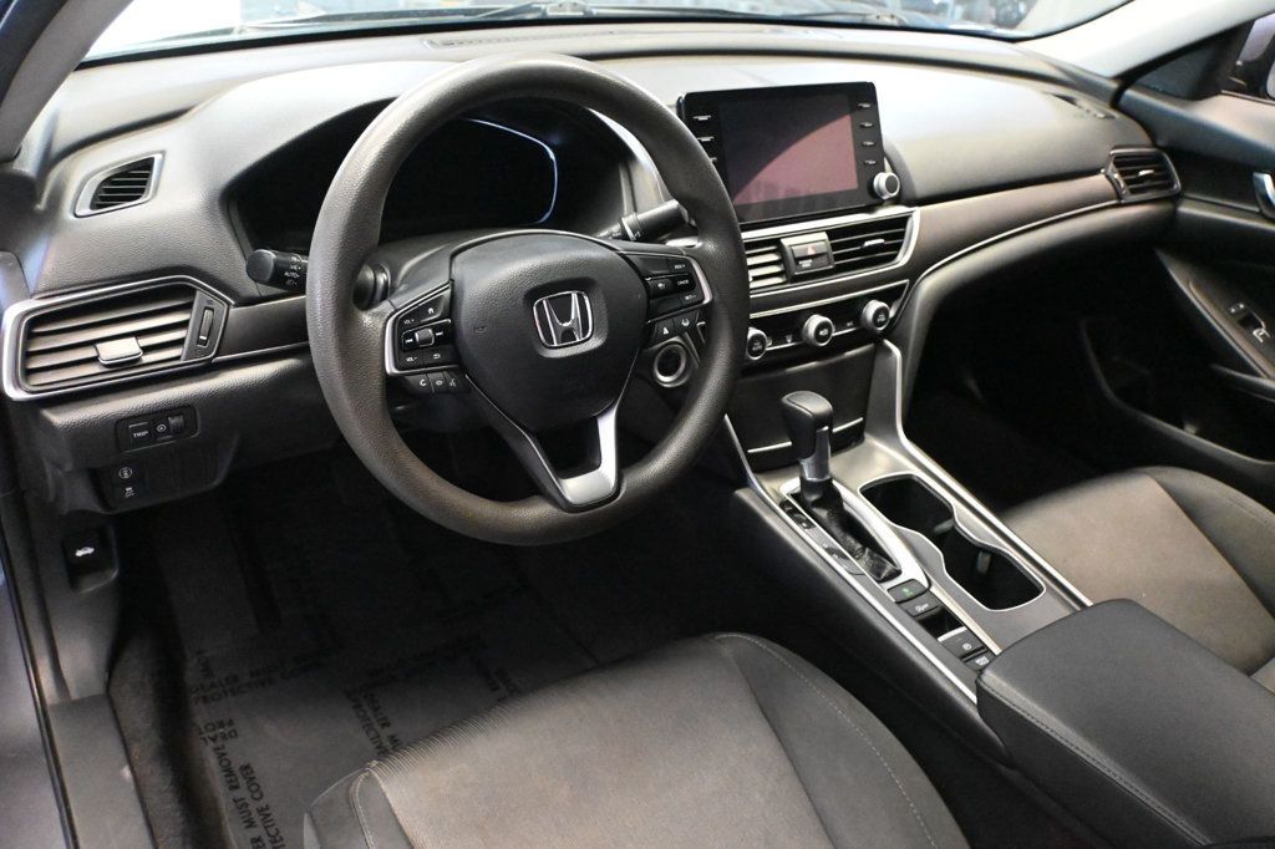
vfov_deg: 43.6
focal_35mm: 30
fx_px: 1062
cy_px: 424
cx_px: 638
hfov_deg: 61.9
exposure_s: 1/60
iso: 11400
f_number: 3.8
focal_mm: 20
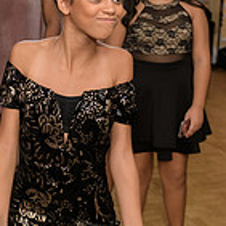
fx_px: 620
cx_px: 56
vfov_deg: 20.6
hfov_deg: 20.5
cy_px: 75
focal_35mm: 84
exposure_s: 1/125
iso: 800
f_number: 3.2
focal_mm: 24
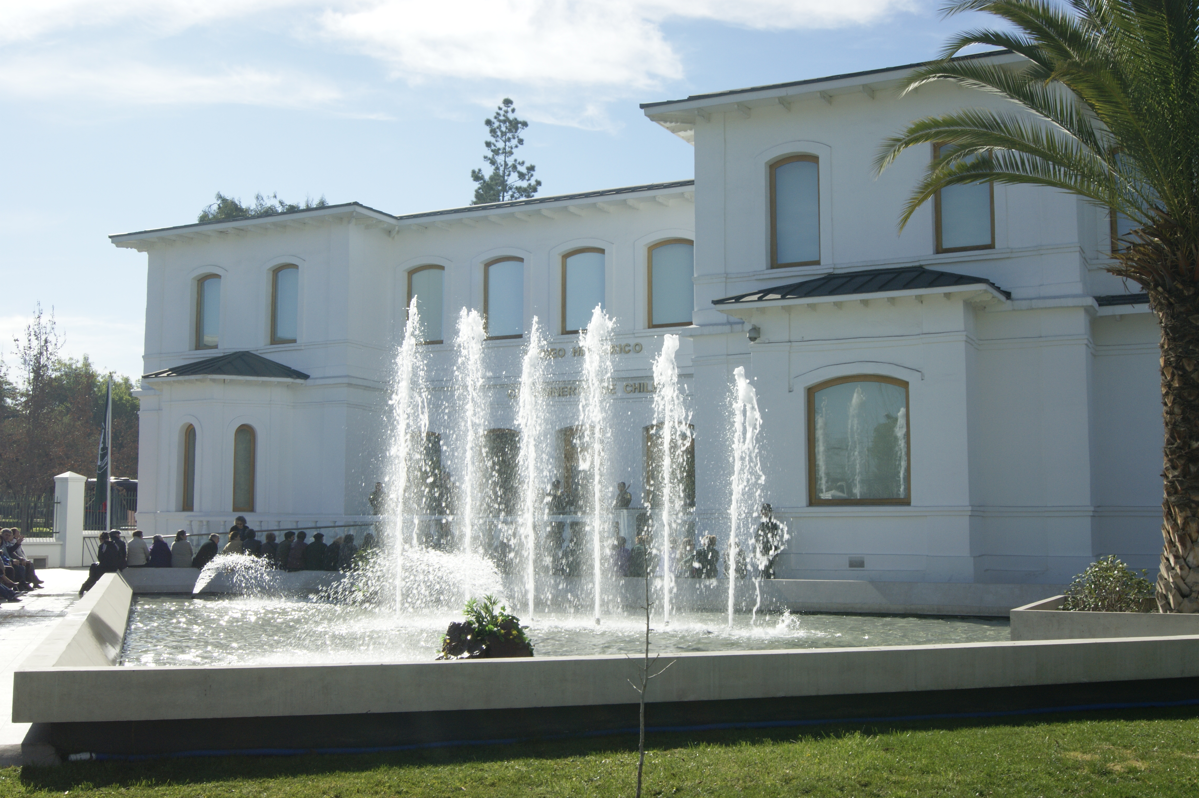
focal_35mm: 39
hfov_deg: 49.6
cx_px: 600
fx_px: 1298
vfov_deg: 34.2
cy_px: 399
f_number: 14
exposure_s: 1/160
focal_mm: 26
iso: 100
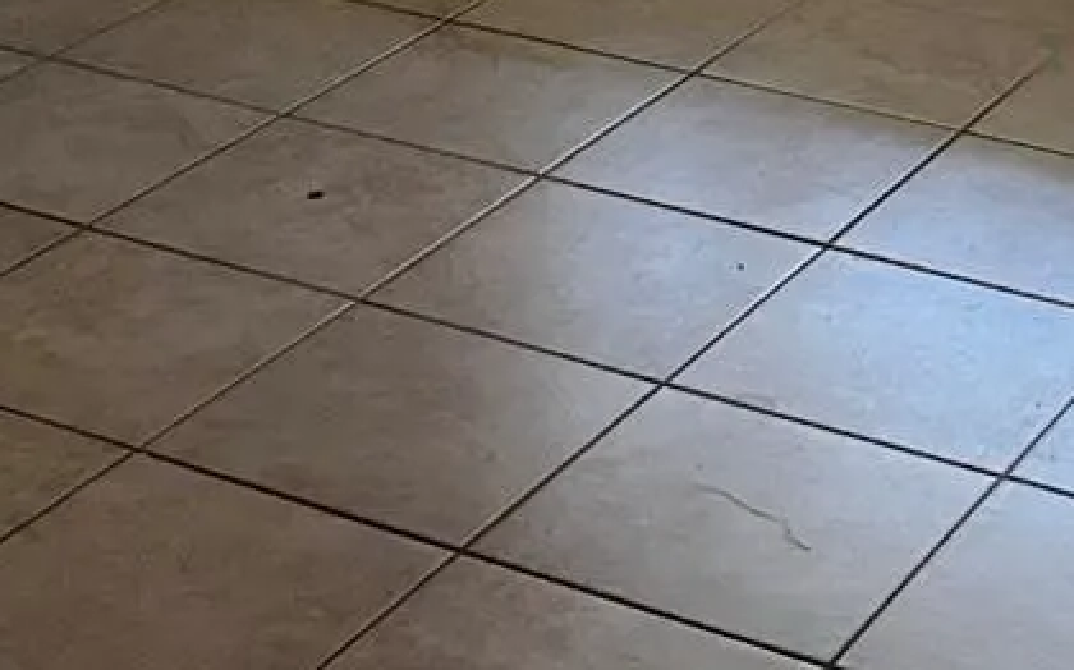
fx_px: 3072
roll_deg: +0.4
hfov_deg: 19.8
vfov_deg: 11.7
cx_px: 624
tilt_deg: -11.4
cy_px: -476
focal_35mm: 105
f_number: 1.6
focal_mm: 5.1
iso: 200
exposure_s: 1/60
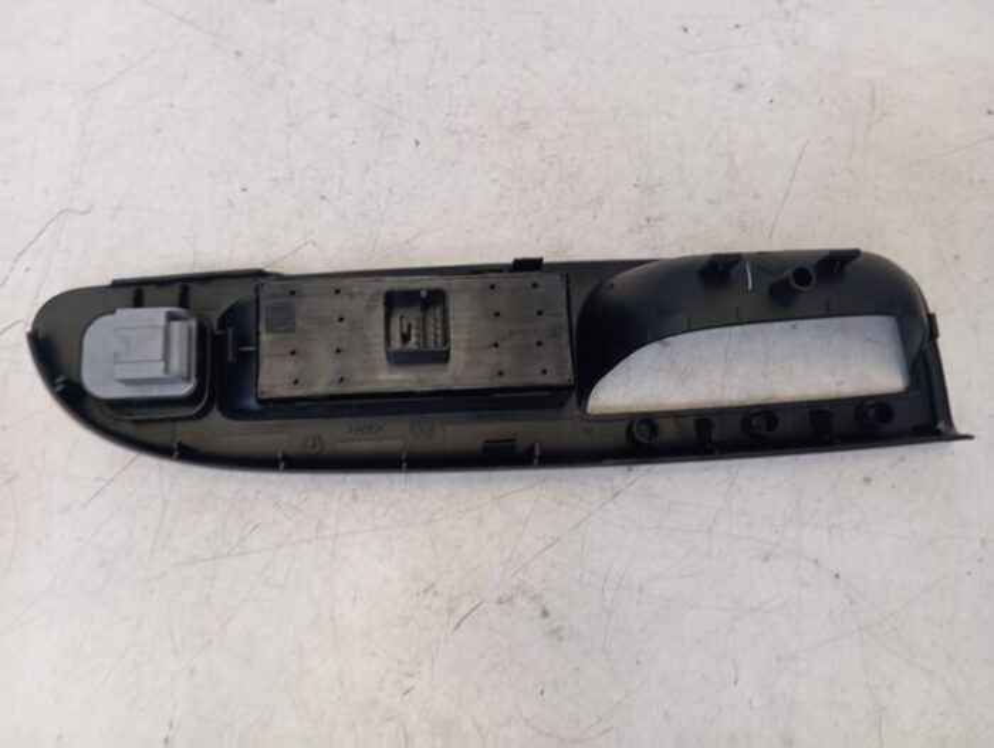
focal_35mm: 28
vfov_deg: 49.9
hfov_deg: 63.4
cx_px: 497
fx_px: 805
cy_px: 374
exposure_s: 1/33.3
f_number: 1.8
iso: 451
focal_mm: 4.22
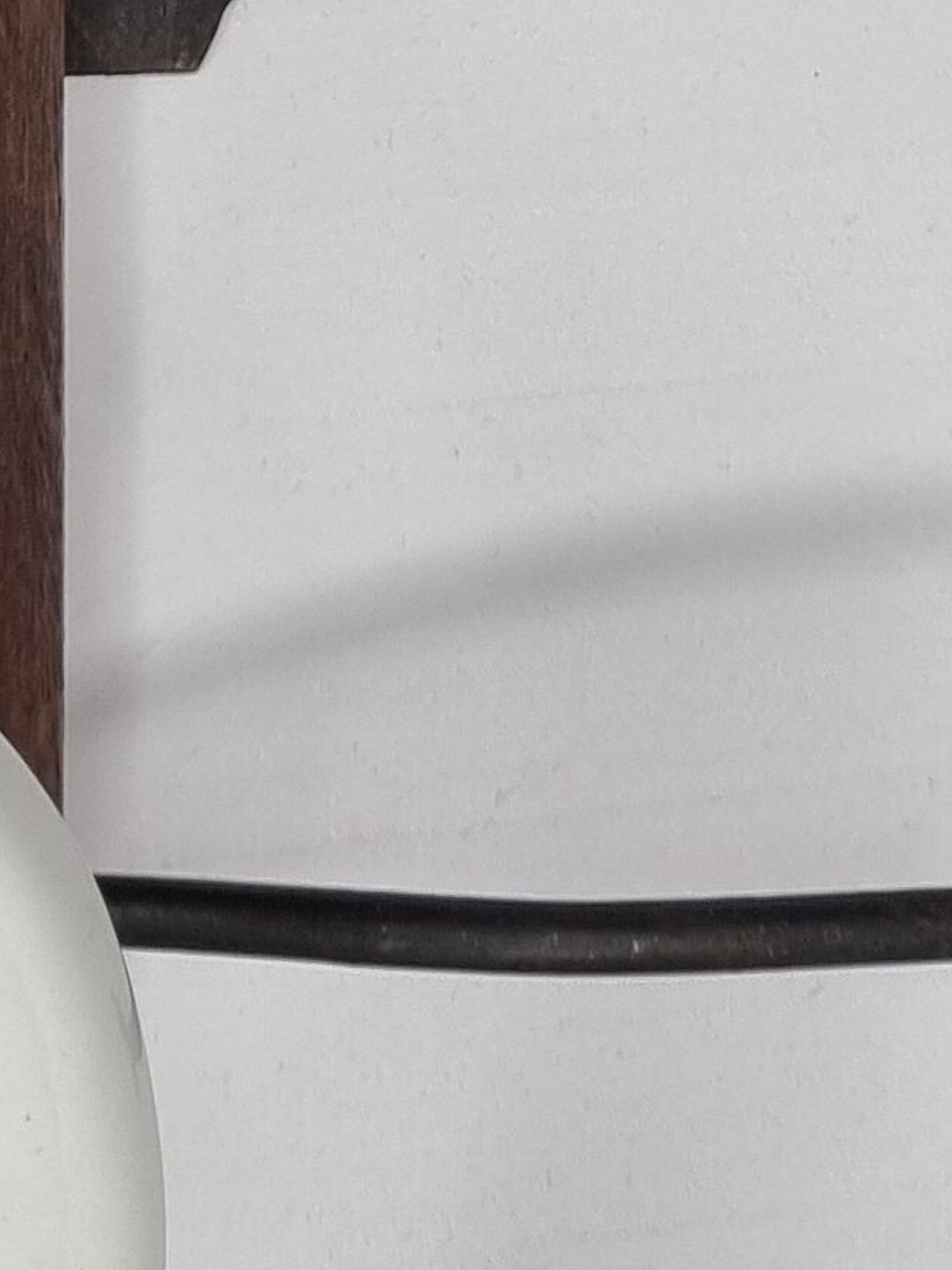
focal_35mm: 126
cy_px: -1107
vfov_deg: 13.7
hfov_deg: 11.7
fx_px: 4620
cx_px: 177
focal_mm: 5.4
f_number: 1.8
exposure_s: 1/169
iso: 50
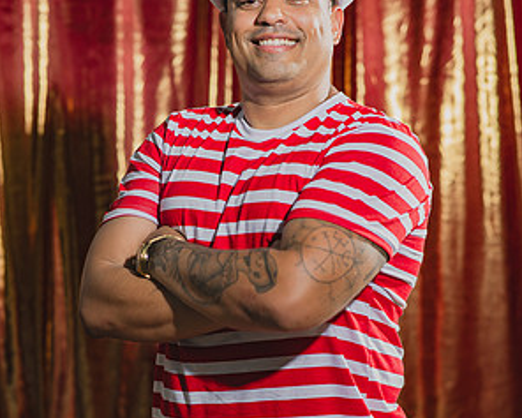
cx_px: 260
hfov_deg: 15.9
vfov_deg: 12.7
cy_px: 256
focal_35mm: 121
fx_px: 1870
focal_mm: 85
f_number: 2.5
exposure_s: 1/200
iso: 200
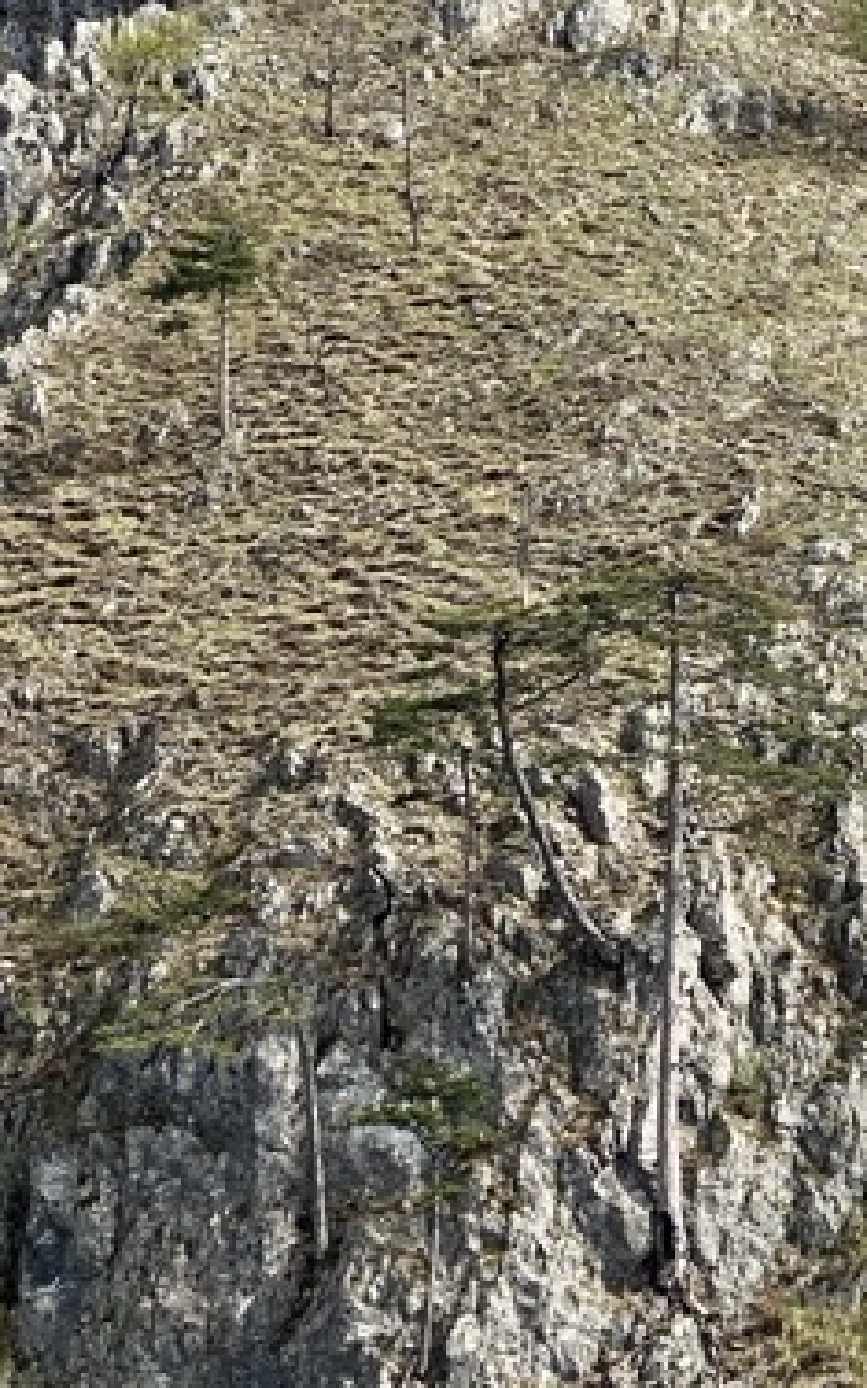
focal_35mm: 150
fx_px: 5671
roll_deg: -0.6
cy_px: 447
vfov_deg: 13.9
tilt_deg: +11.8
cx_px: 1295
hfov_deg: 8.5
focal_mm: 6
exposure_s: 1/1653
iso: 20
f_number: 2
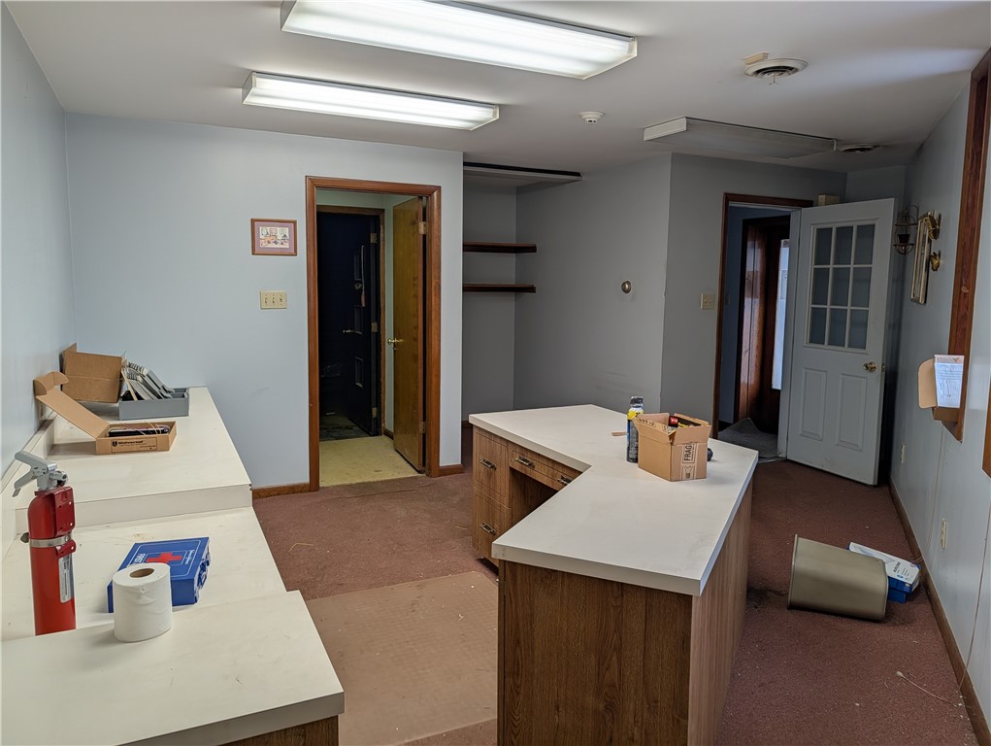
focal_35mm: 24
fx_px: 688
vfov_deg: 56.9
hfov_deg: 71.5
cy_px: 373
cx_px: 496
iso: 26
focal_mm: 6.9
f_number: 1.68
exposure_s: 1/120
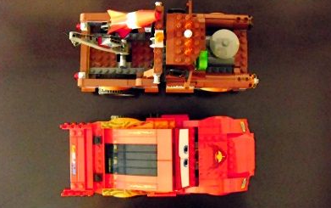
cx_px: 166
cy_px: 107
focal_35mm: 39
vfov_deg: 32.8
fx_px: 352
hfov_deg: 50.4
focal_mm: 6.3
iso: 800
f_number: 3.1
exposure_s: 1/10
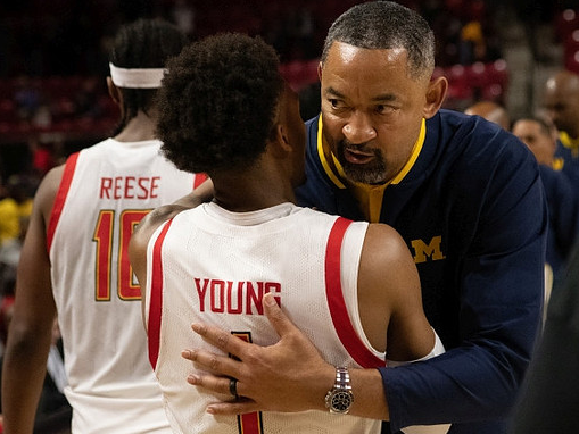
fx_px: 1539
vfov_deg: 16.1
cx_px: 309
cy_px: 218
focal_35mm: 92
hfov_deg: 21.3
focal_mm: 56
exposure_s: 1/2500
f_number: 2.8
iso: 6400
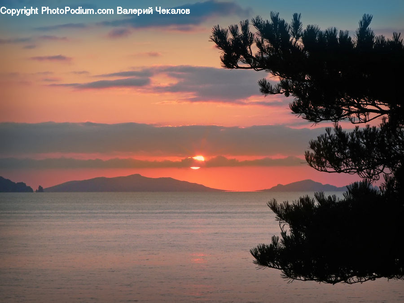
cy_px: 152
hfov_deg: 12.6
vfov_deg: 9.5
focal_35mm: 157
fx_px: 1832
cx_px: 202
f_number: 8
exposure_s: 1/125
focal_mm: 26.2
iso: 200
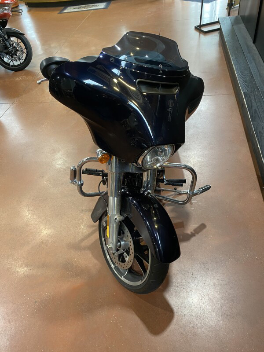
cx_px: 132
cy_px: 176
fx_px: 264
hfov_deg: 53.1
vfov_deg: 67.3
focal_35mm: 26
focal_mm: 4.25
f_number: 1.8
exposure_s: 1/60
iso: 200
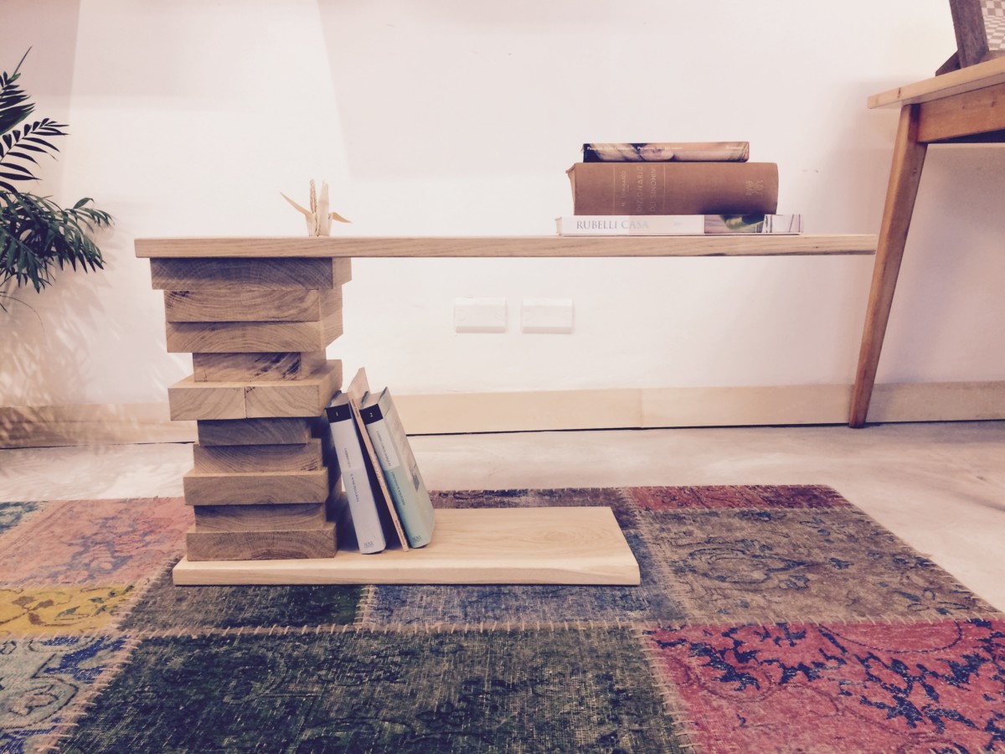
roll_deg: +1.4
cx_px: 502
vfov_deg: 48.2
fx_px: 842
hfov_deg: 61.7
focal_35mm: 29
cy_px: 377
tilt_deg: -10.8
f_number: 2.2
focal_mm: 4.15
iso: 100
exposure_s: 1/33
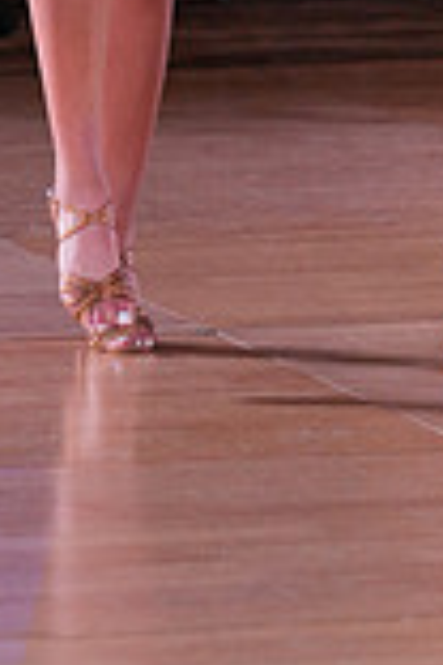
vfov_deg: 5.2
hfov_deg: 3.5
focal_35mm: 394
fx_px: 7272
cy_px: -298
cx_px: 373
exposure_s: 1/400
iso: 1600
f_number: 3.5
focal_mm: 106
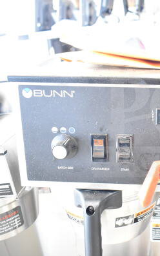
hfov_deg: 25.8
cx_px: 166
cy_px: 126
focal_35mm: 47
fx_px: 328
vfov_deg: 42.7
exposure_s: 1/30
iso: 4500
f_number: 3.5
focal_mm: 20
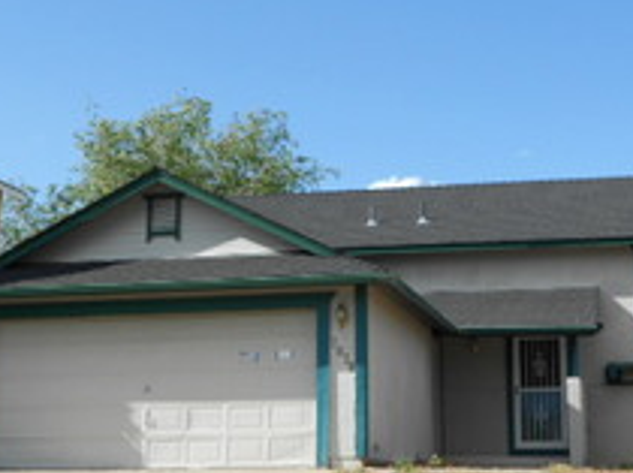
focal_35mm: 71
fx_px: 1297
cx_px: 350
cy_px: 214
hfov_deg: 27.4
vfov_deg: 20.7
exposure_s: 1/640
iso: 80
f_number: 4.2
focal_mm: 7.7
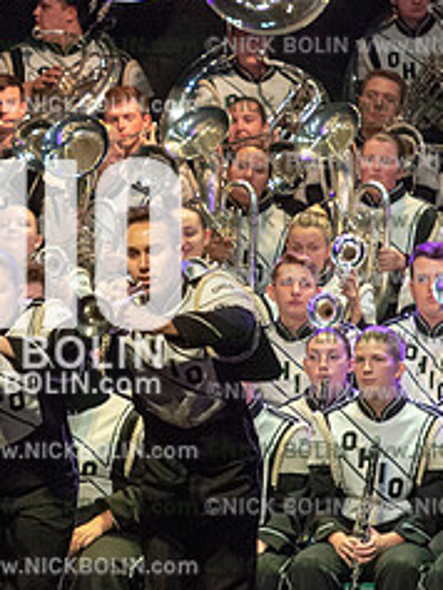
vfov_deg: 3.8
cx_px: 5
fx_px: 8831
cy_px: 276
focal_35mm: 518
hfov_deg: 2.9
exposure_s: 1/400
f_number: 5.6
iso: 8000
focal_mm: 220
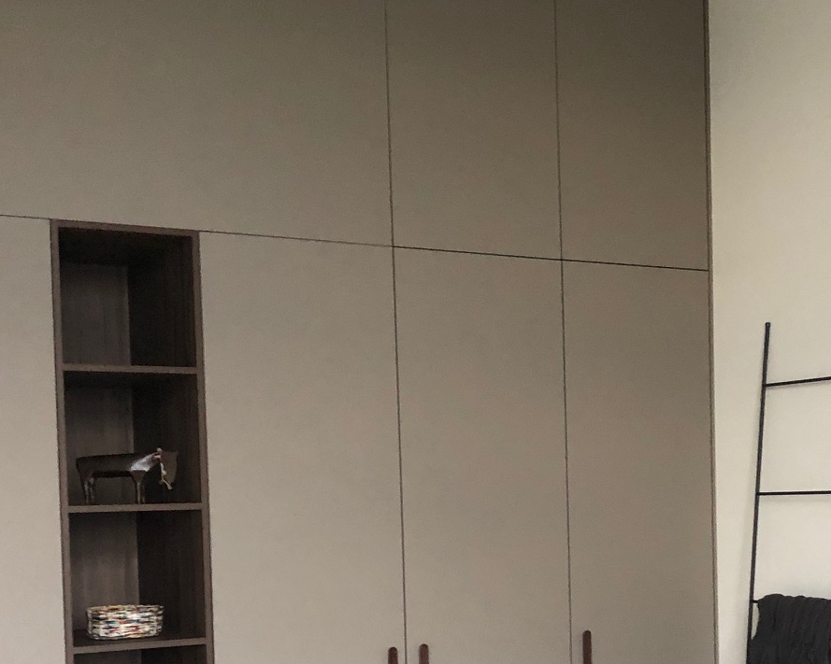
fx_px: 1525
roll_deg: +0.4
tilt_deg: -2.8
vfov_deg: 24.0
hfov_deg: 30.2
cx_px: 585
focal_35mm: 62
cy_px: 583
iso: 100
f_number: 1.8
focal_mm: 3.99
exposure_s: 1/14
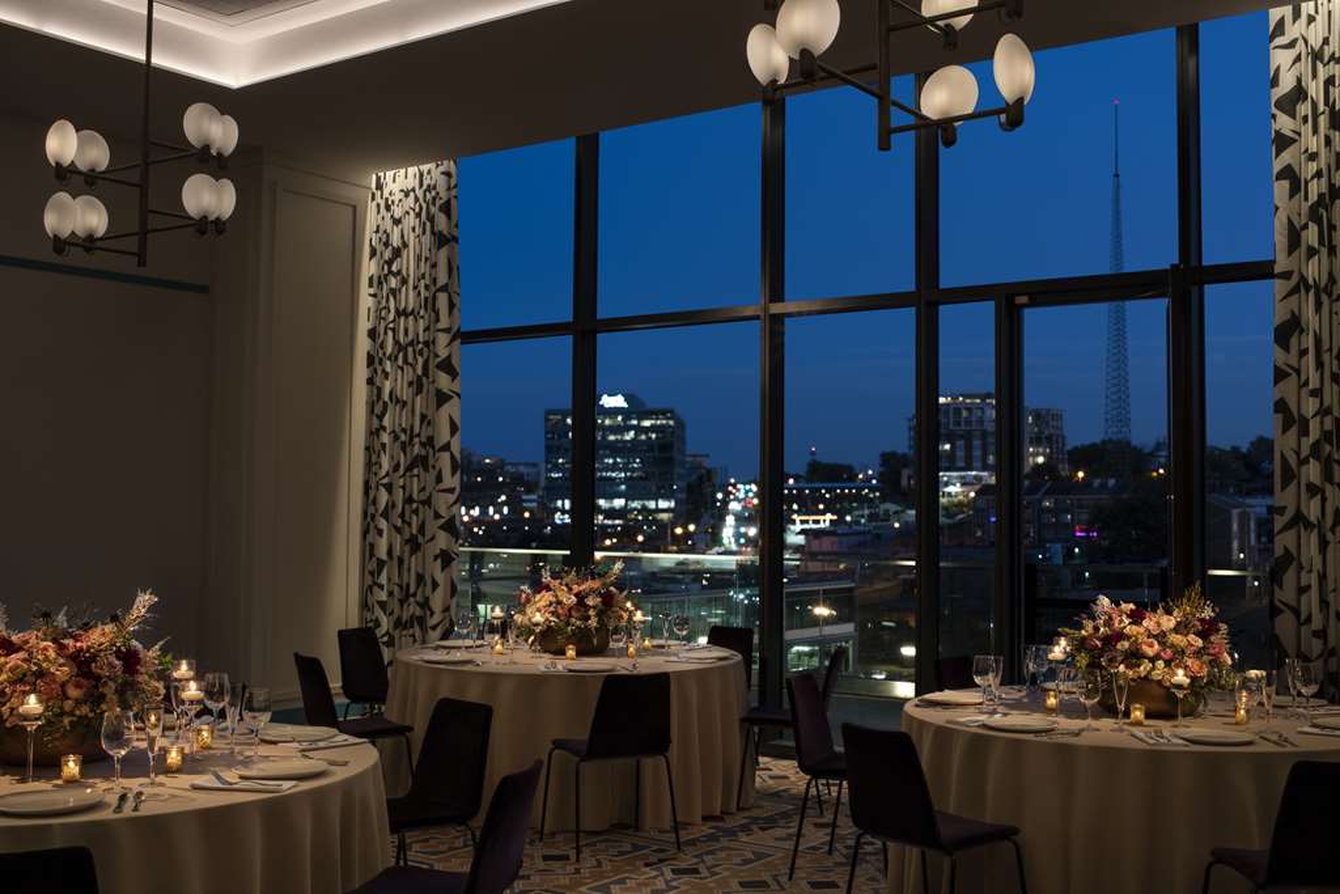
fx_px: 1489
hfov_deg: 48.5
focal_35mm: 40
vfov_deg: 33.4
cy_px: 447
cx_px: 670
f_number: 14
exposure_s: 5
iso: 100
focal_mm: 40
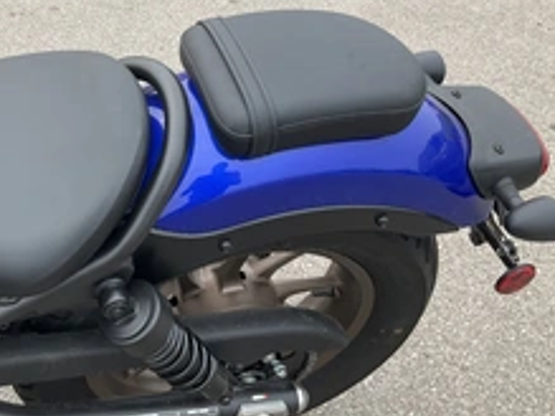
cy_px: 129
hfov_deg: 35.2
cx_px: 122
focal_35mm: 53
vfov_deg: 27.3
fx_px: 849
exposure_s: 1/691
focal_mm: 3
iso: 25
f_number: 1.8
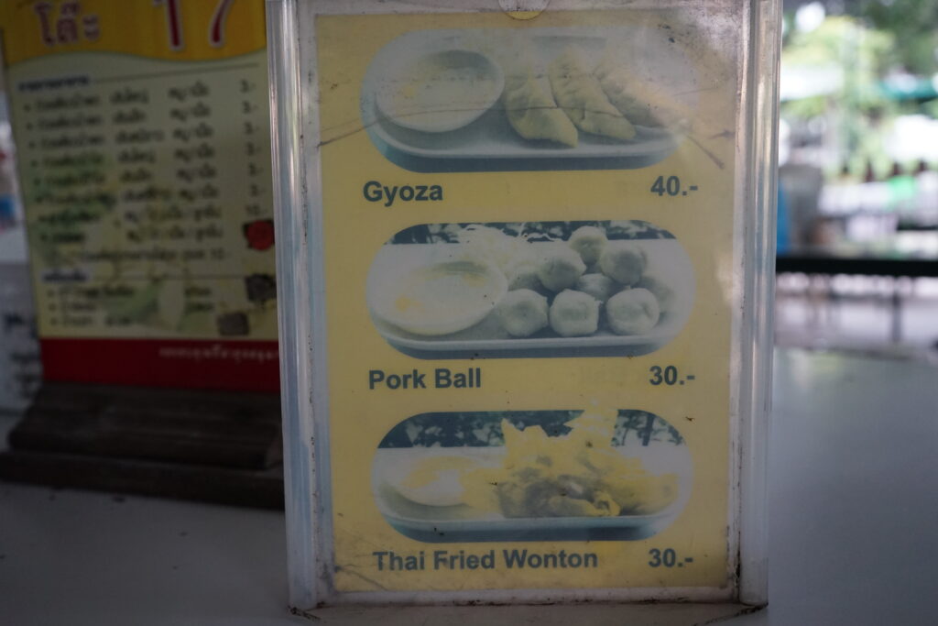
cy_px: 313
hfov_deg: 57.2
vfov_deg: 40.0
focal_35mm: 33
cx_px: 469
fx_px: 860
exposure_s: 1/200
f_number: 5.6
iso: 2000
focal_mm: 33
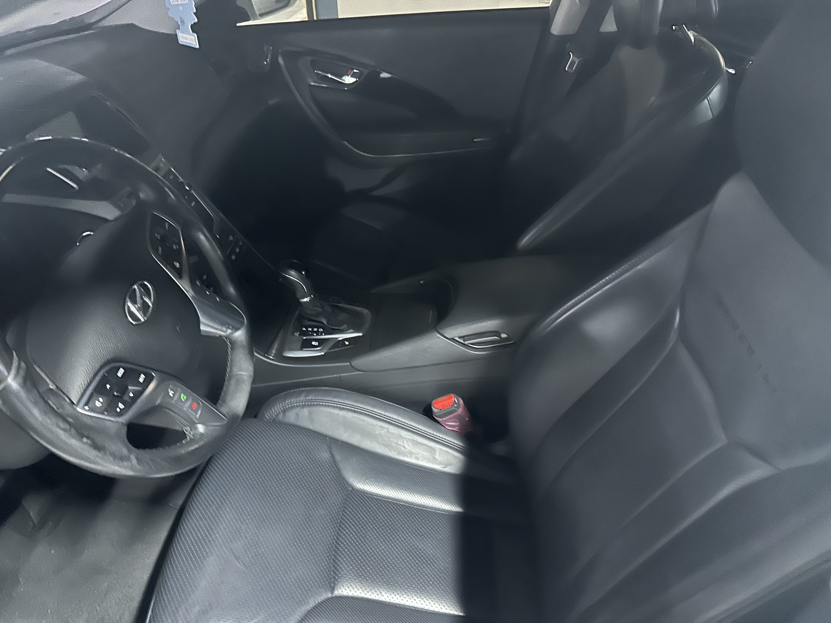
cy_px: 312
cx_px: 416
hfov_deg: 71.6
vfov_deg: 56.8
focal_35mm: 24
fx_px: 576
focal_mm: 6.86
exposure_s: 1/20
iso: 1600
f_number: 1.78
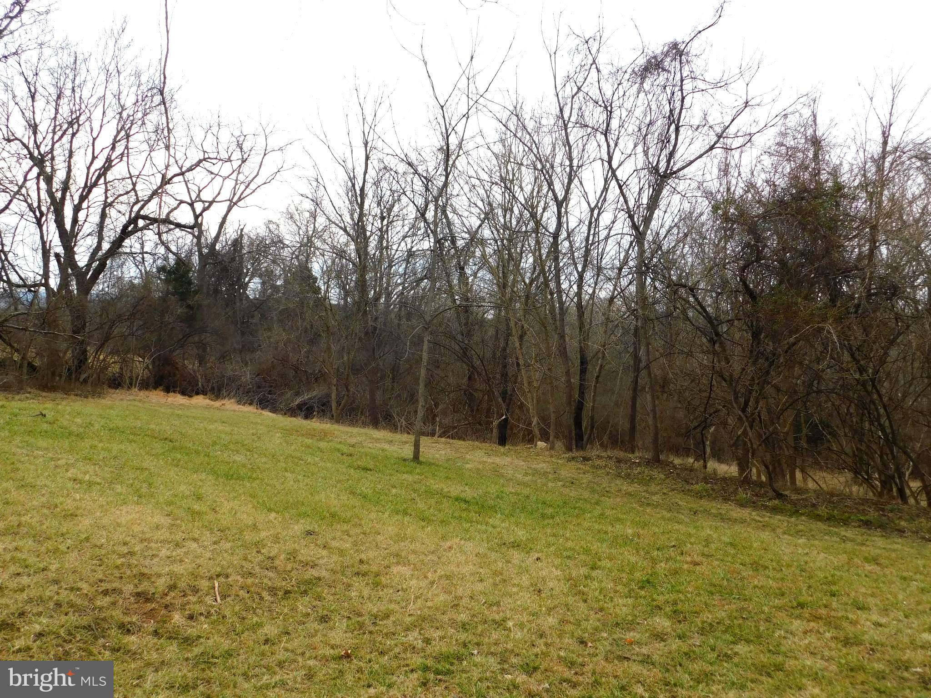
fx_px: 807
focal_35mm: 30
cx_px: 466
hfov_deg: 60.0
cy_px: 349
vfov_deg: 46.8
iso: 125
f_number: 3.2
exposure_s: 1/640
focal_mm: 5.3
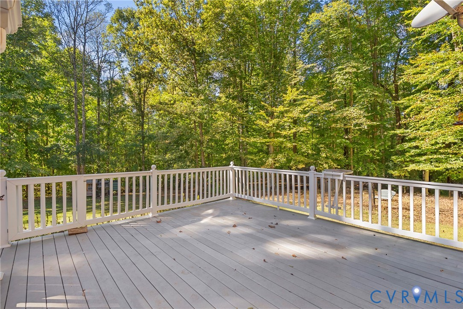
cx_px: 232
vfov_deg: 73.8
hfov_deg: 96.7
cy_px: 154
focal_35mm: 16
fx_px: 206
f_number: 4
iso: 125
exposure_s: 1/80
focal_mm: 16
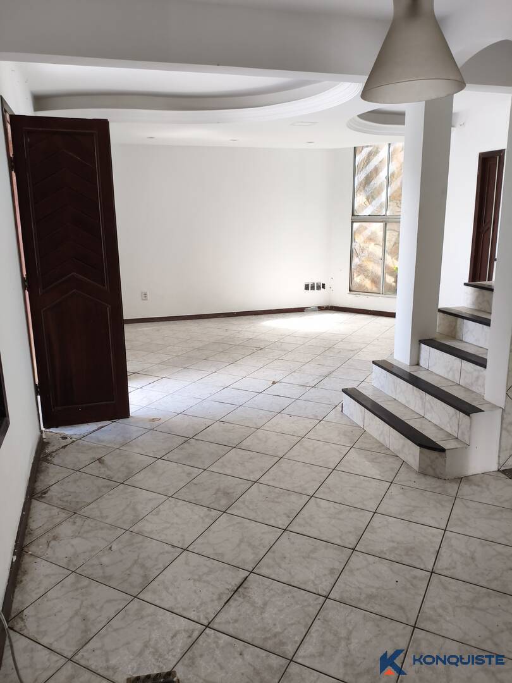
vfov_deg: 67.3
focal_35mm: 26
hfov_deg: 53.1
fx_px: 513
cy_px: 342
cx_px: 256
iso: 200
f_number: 1.5
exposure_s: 1/120
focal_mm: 4.94
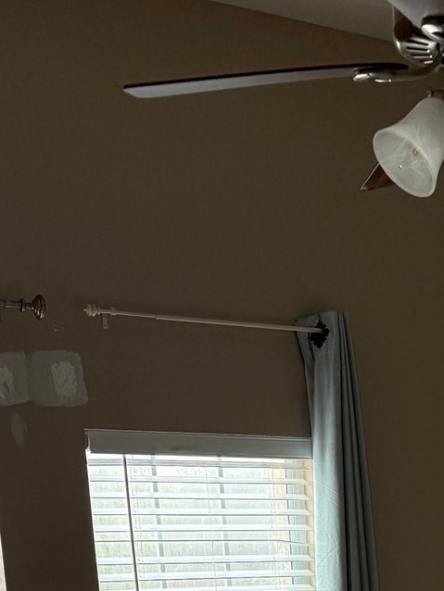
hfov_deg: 18.7
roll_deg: +1.7
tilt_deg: -12.8
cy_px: 924
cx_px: 425
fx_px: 1316
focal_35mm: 77
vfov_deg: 20.9
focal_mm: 6.76
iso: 200
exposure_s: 1/187
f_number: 1.78
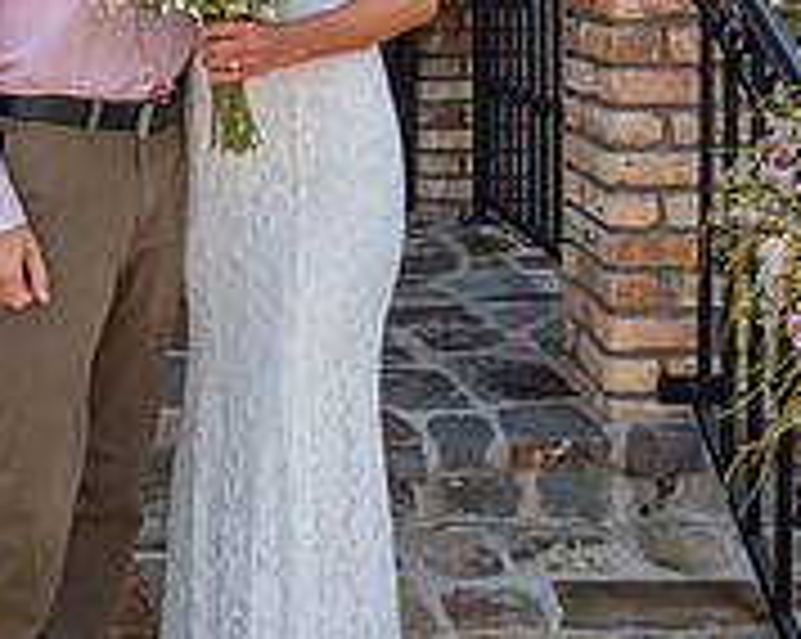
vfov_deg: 24.8
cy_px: -68
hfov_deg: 32.2
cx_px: 166
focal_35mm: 57
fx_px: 1350
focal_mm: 24
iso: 125
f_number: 4.5
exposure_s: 1/160
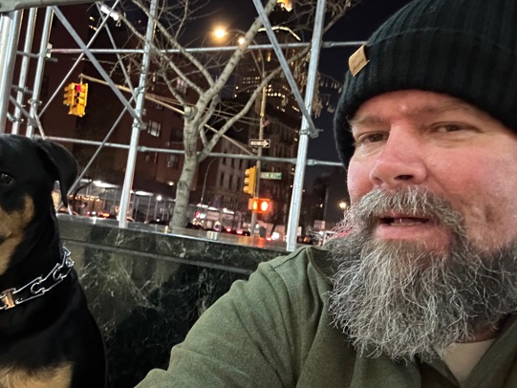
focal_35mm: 34
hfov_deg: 53.4
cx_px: 197
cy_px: 181
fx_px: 508
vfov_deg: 41.8
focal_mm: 2.69
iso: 640
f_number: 1.9
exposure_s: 1/15
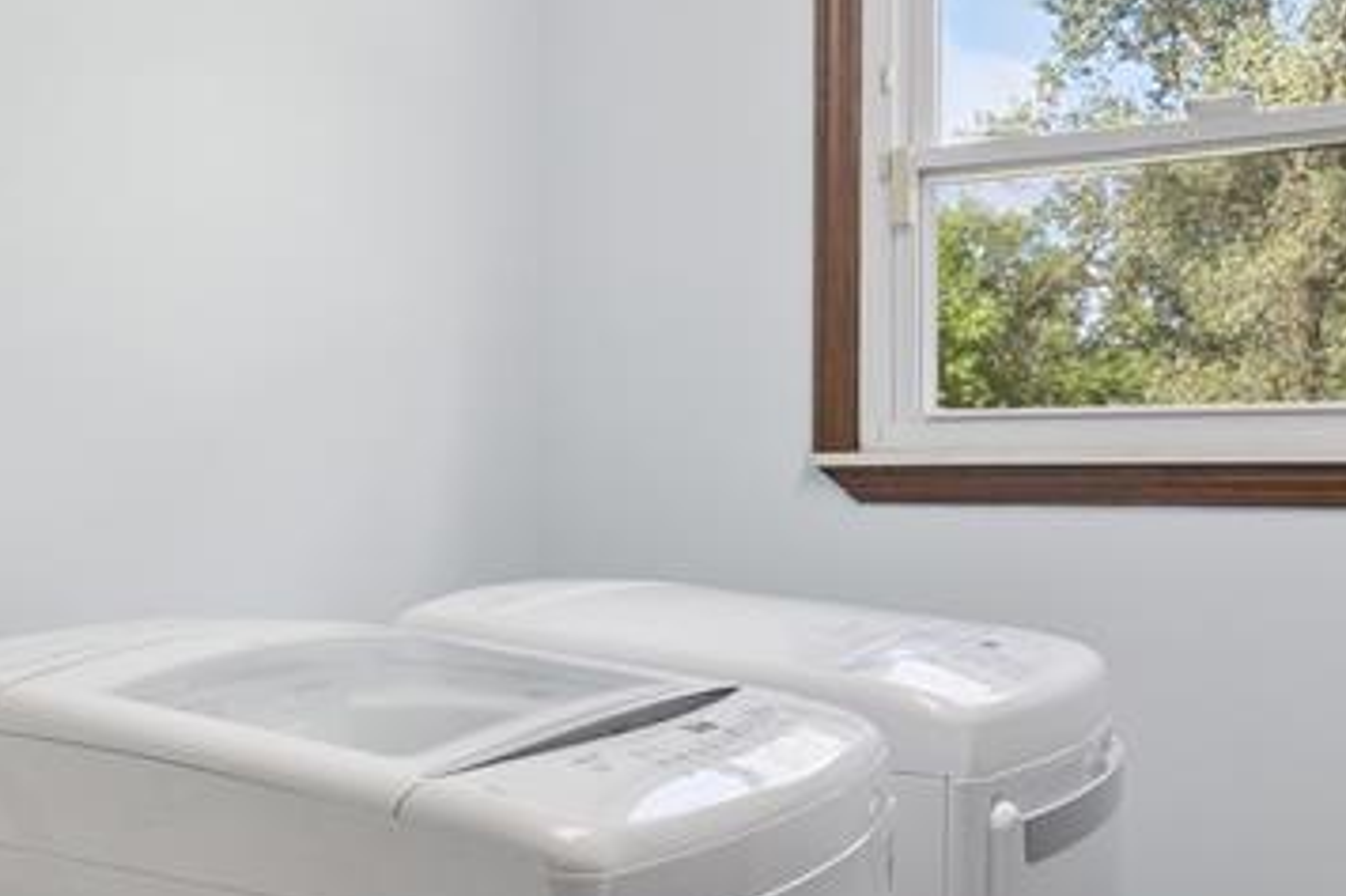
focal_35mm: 46
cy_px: 427
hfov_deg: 38.0
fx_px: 1719
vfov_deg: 29.2
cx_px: -8
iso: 400
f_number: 8
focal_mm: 16
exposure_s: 1/30
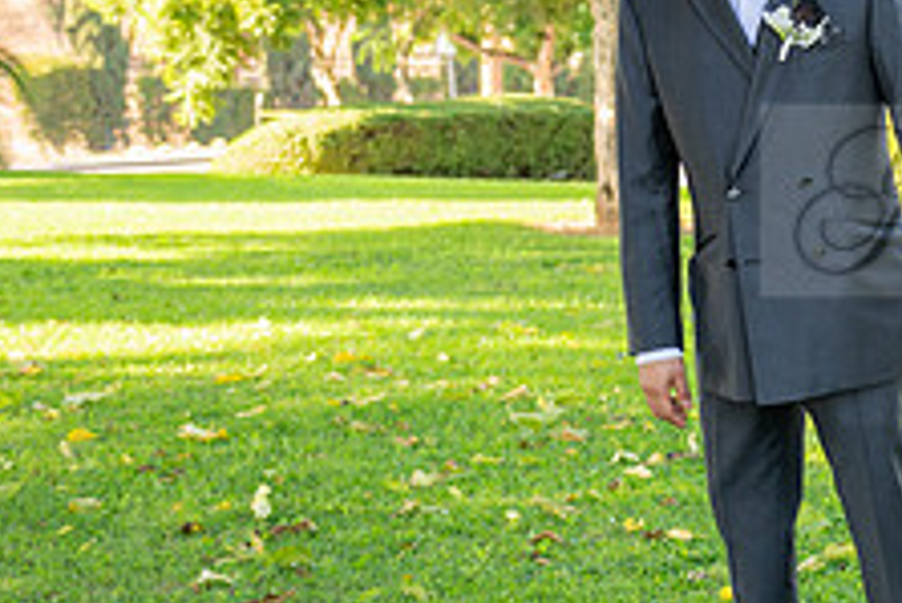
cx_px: 1112
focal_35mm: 104
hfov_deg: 18.5
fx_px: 2607
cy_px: 200
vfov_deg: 13.2
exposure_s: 1/200
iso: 200
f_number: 3.5
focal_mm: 40
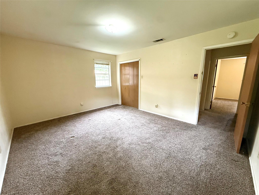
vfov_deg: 85.7
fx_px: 105
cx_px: 130
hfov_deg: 102.1
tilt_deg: -10.9
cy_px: 98
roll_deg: +0.3
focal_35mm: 14
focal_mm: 2.22
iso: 400
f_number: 2.2
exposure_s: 1/120
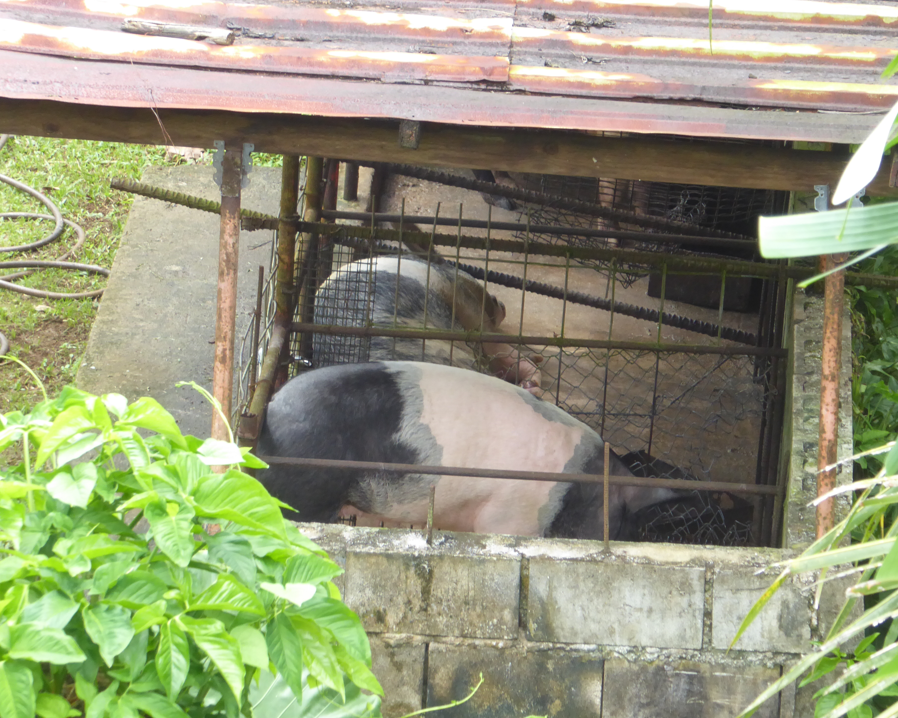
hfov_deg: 8.4
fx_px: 6112
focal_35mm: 230
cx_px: 419
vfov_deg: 6.7
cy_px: 368
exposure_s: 1/80
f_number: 5.6
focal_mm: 38.4
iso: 320
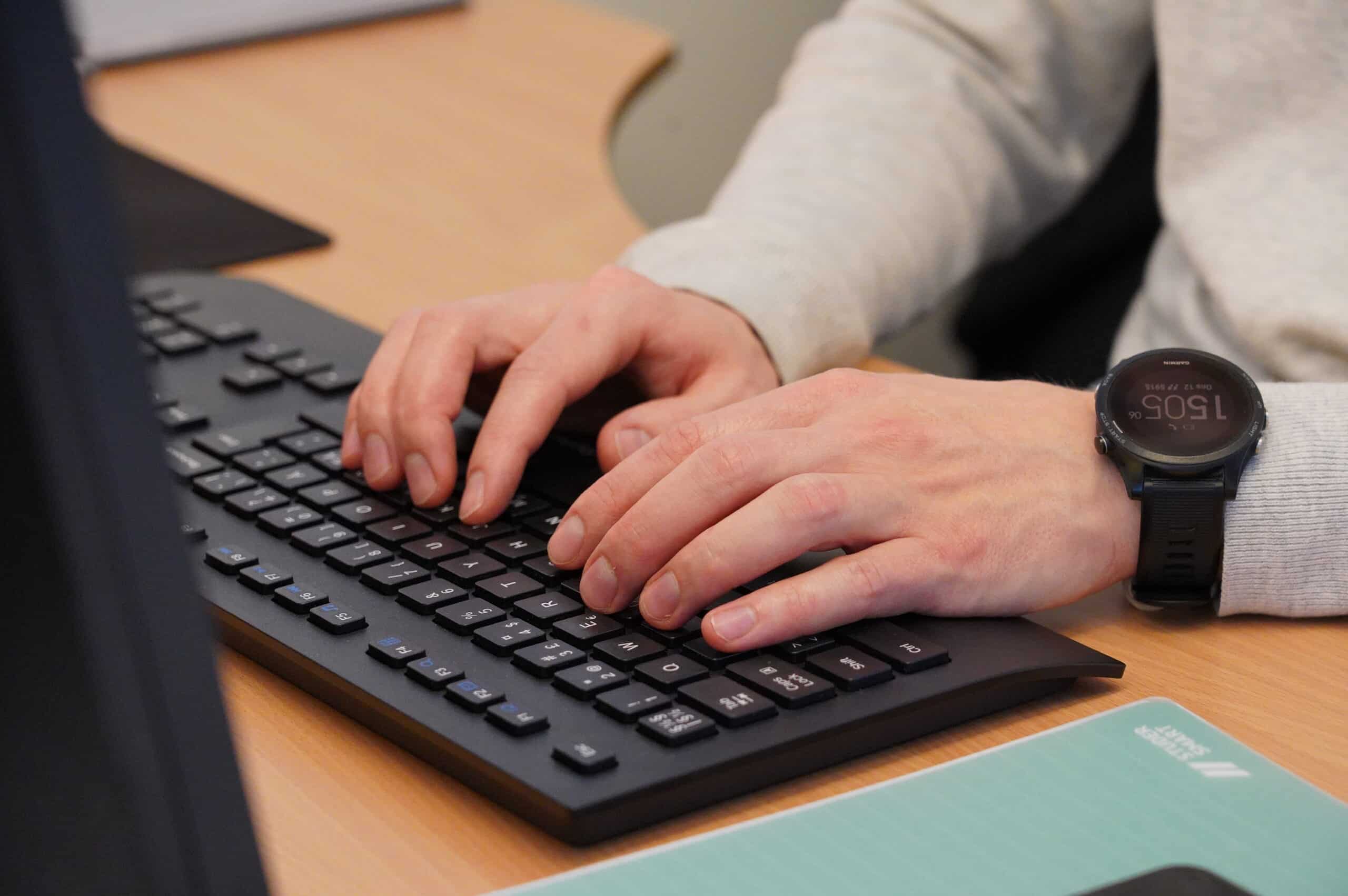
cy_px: 448
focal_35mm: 105
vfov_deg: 13.0
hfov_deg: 19.5
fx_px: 3928
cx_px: 674
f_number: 6.3
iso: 10000
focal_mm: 105
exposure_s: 1/125
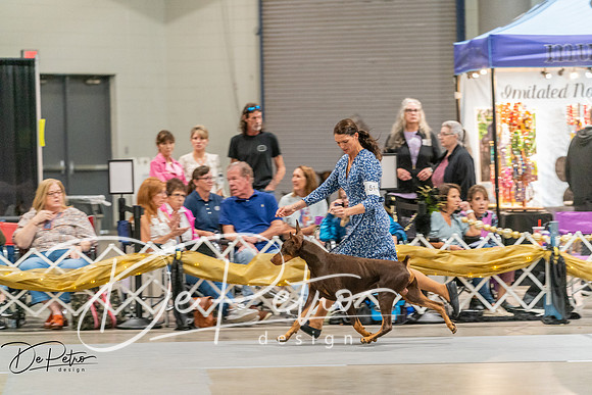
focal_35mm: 179
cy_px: 198
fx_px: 2944
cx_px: 296
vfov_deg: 7.7
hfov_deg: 11.5
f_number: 2.8
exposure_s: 1/250
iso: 6400
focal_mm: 179
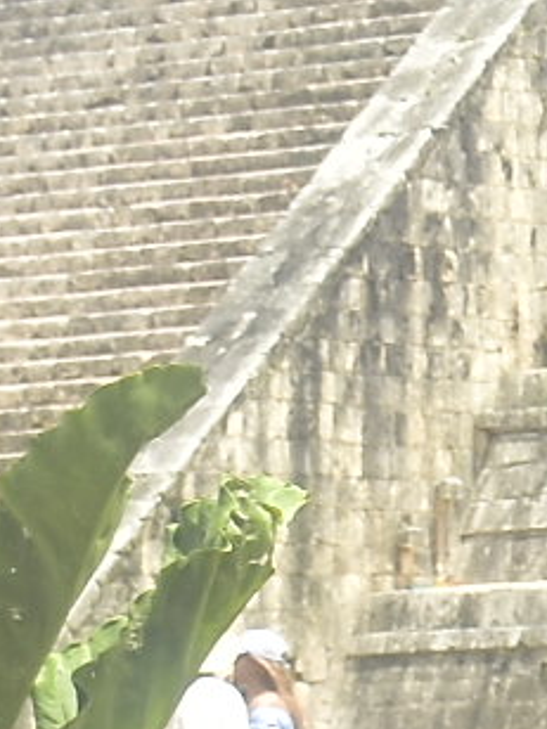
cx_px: 1743
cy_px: -2
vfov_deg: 6.1
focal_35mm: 323
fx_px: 6799
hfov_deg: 4.4
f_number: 5
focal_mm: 23
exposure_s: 1/400
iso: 100
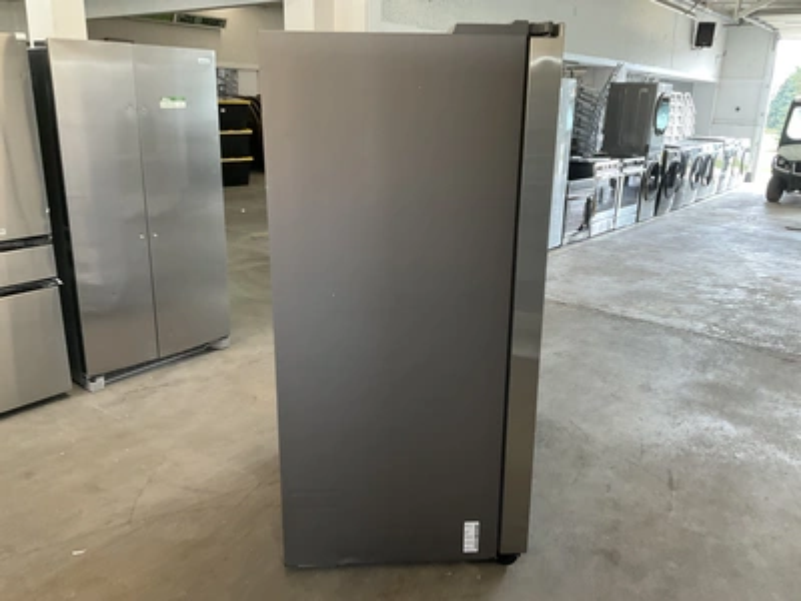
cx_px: 400
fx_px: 671
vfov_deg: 48.2
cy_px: 300
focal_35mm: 29
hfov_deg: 61.7
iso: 160
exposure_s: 1/60
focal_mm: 3
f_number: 1.8
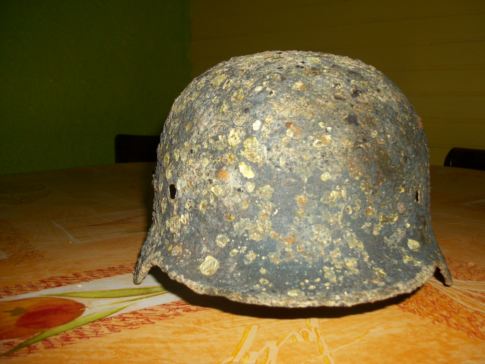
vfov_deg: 40.7
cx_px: 264
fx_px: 490
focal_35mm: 35
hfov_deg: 52.5
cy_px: 190
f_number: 2.9
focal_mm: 5.7
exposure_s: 1/60
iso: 80
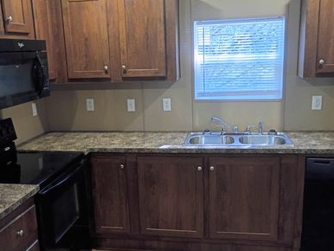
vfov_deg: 35.9
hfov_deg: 46.7
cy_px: 144
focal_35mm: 40
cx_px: 154
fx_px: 386
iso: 929
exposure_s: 1/30
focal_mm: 4.27
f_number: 1.8
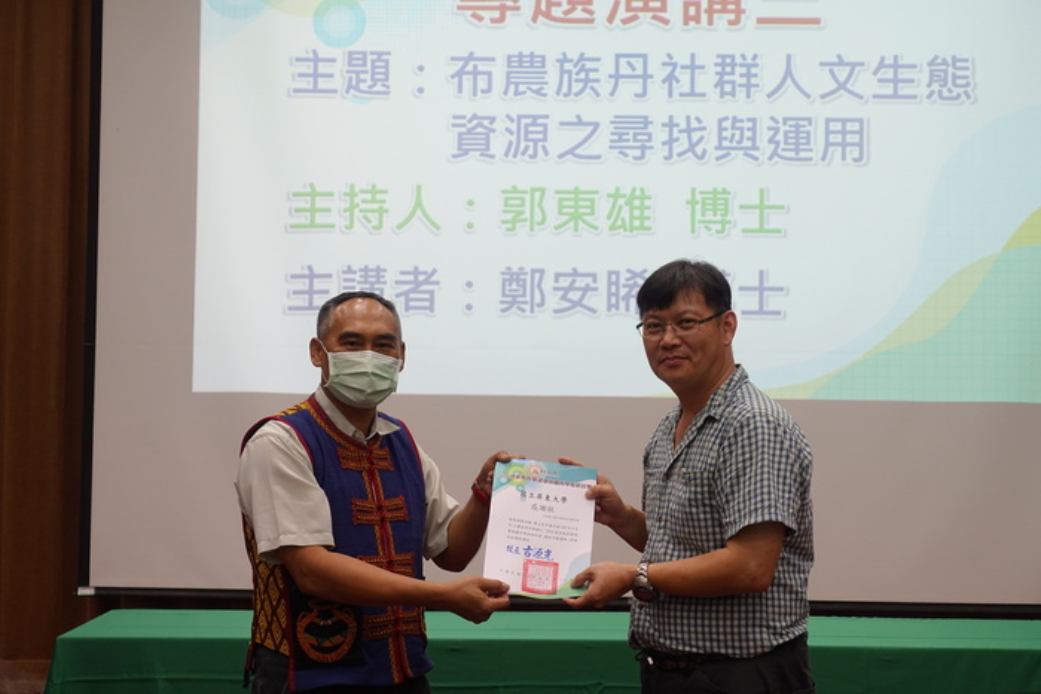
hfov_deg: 35.0
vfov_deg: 23.8
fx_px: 1648
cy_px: 347
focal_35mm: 57
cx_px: 520
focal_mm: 20.81
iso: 500
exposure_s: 1/80
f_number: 2.8
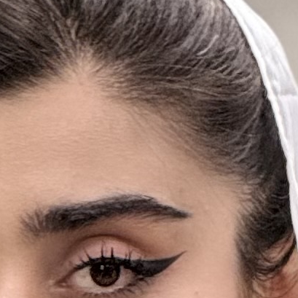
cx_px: 1
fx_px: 8483
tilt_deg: -6.1
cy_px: 1170
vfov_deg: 2.0
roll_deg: +2.3
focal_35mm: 871
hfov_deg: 2.0
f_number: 2.8
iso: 160
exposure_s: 1/100
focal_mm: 16.89
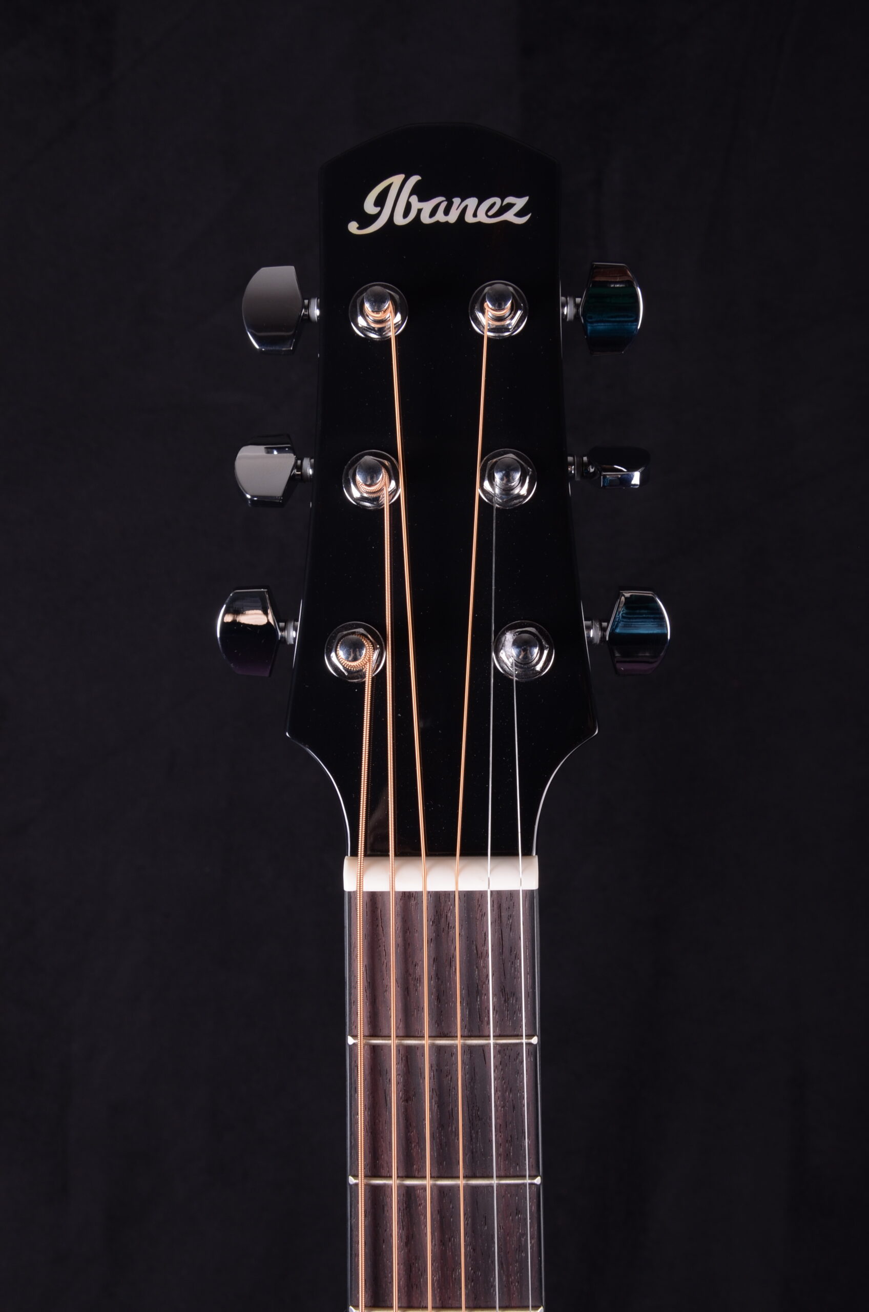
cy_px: 656
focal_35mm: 45
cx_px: 434
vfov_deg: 43.7
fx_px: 1636
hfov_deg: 29.7
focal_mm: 30
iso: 200
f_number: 13
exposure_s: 1/200
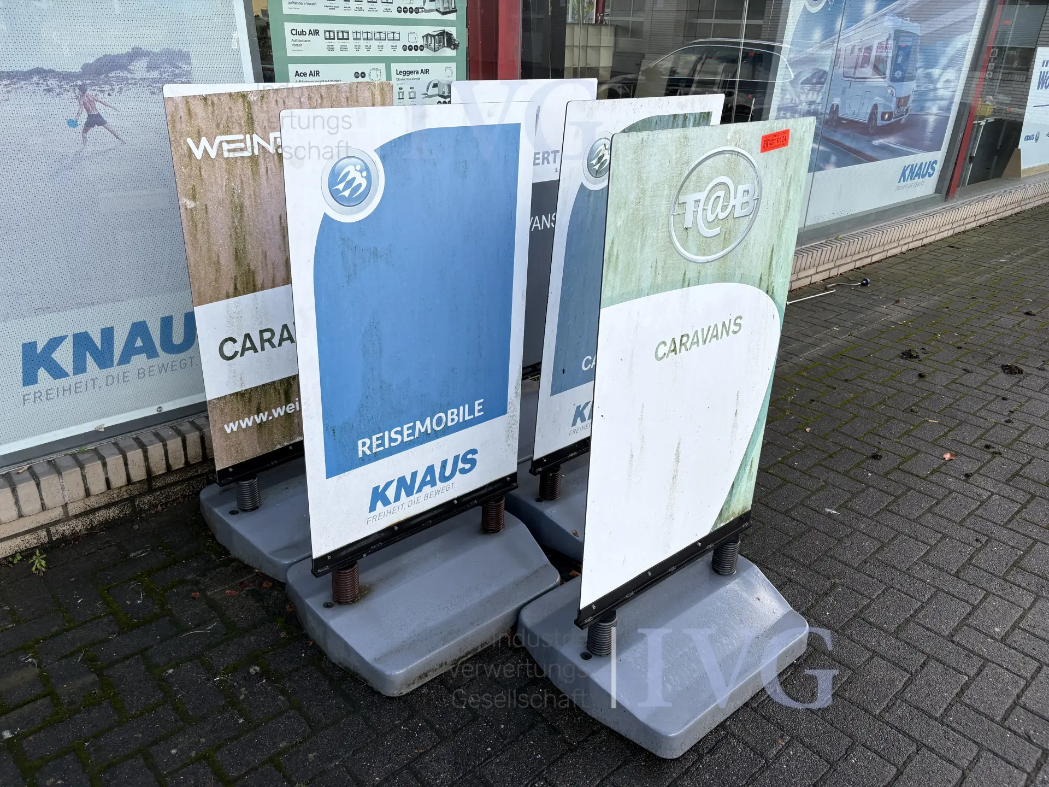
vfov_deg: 53.1
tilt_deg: -23.4
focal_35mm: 26
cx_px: 524
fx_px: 788
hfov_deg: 67.3
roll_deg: -1.7
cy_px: 394
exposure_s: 1/586
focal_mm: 5.96
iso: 50
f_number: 1.6
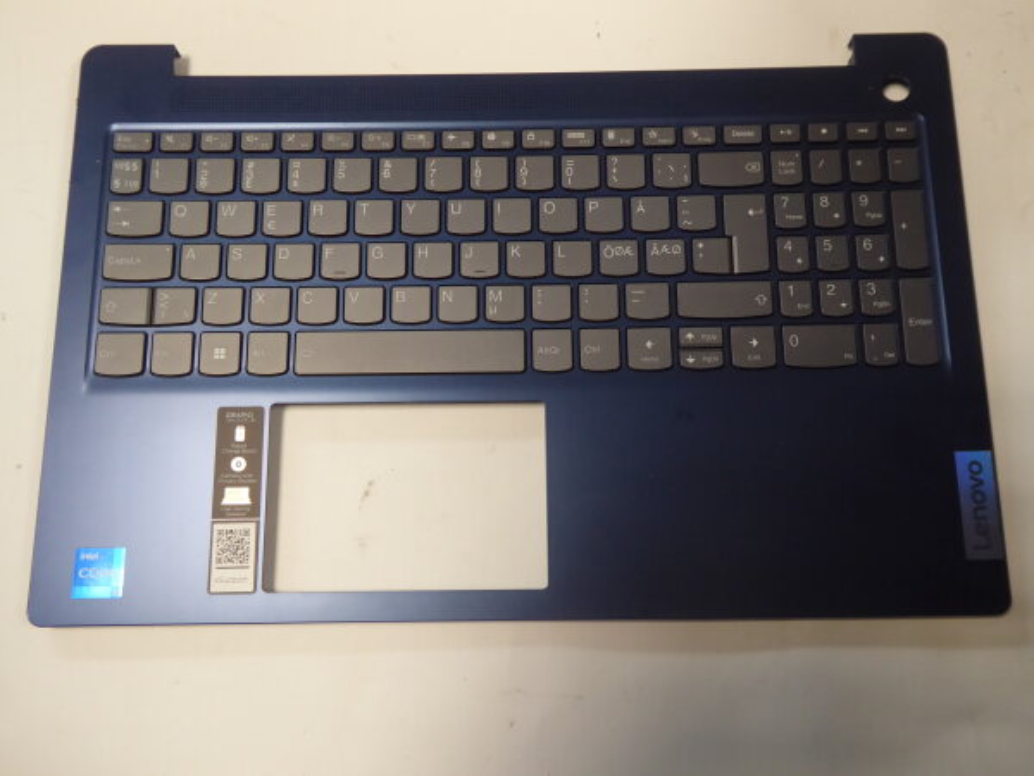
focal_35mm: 29
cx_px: 517
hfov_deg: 61.7
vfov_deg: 48.2
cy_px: 388
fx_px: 866
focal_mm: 5
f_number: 3.5
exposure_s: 1/60
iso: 400
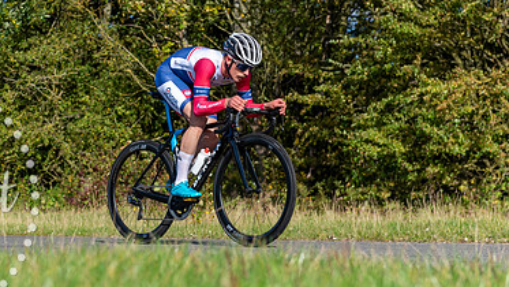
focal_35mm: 101
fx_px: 1363
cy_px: 128
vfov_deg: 12.0
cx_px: 123
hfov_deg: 21.0
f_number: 3.5
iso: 200
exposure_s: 1/2500
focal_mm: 62
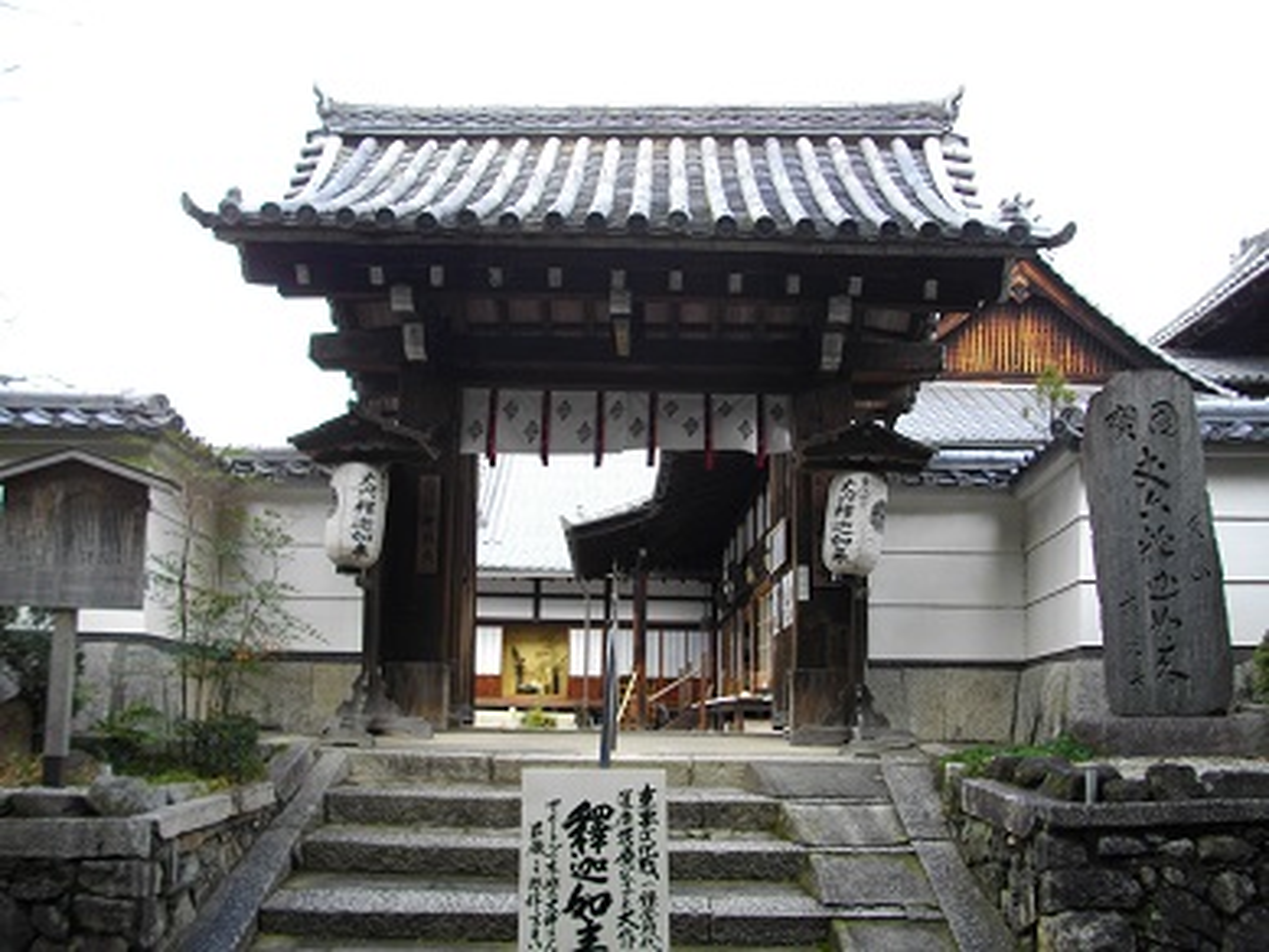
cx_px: 634
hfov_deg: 56.8
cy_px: 476
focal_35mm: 32
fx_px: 1173
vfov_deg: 44.2
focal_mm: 5.7
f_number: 2.9
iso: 100
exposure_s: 1/125
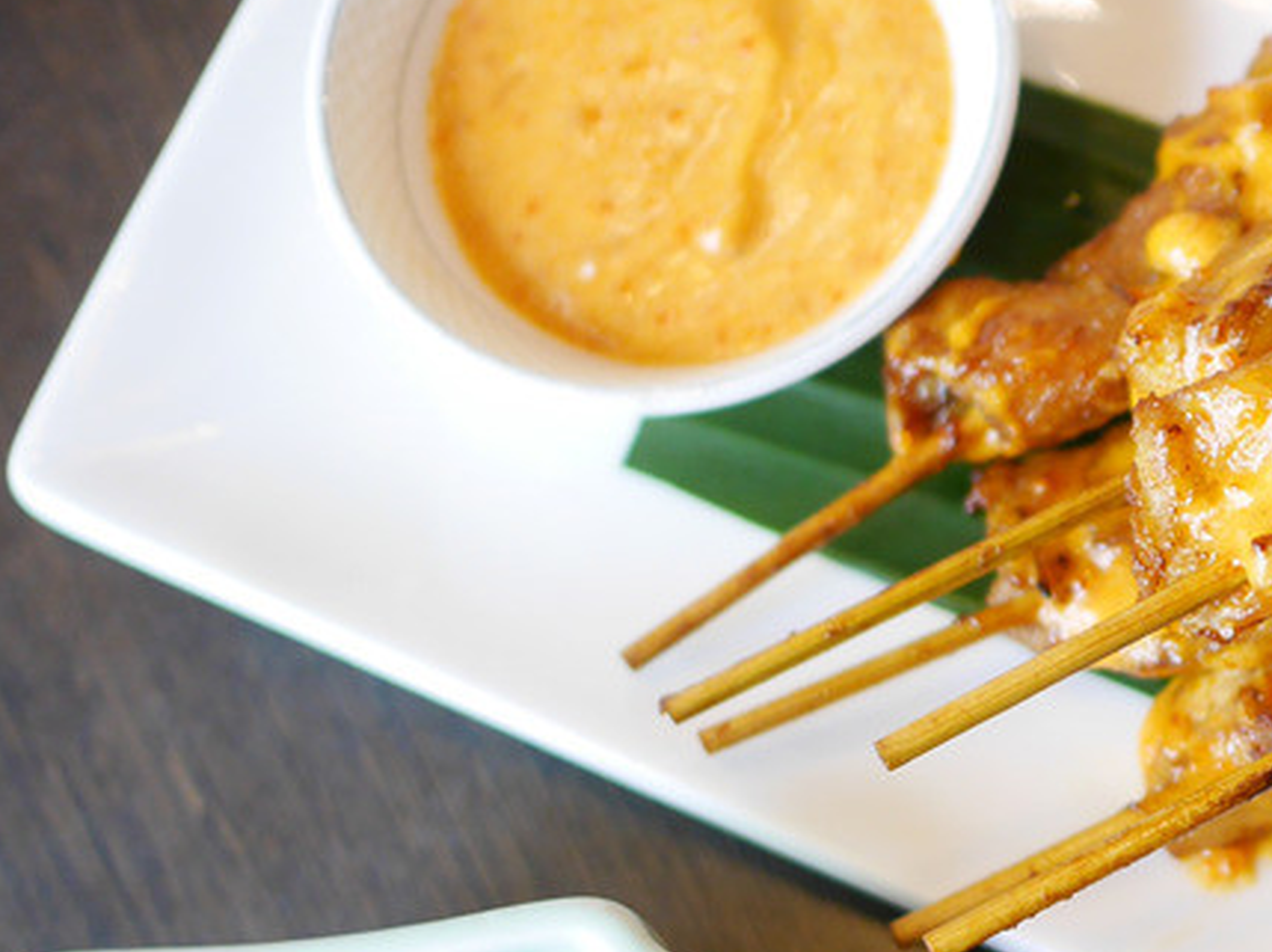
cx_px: 1352
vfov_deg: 20.7
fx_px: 2570
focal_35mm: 70
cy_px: 780
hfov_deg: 26.0
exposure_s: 1/60
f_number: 1.7
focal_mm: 15
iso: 500
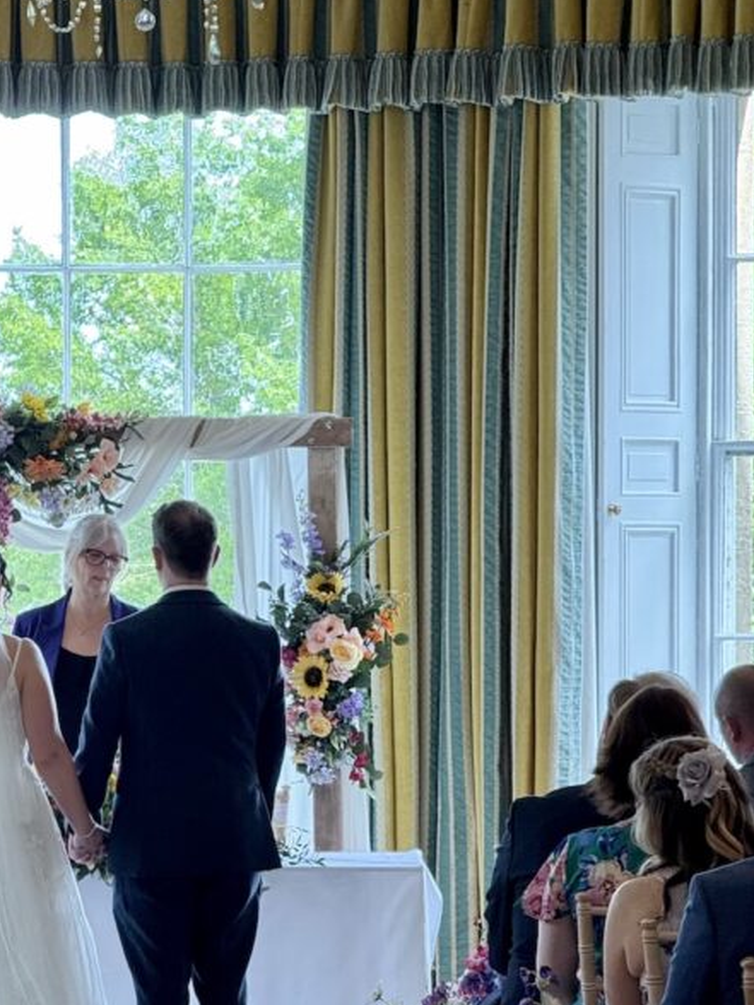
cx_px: 103
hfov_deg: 7.1
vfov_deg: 9.4
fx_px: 6070
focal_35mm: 209
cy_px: 855
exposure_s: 1/100
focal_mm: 15.66
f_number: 2.8
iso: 125
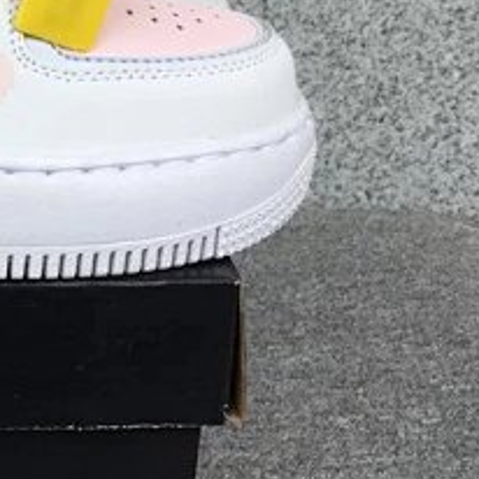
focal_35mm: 85
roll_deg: +0.0
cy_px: 195
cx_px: -153
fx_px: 1331
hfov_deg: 18.8
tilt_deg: -22.0
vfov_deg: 20.4
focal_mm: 3.3
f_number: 2.4
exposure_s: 1/310
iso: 25
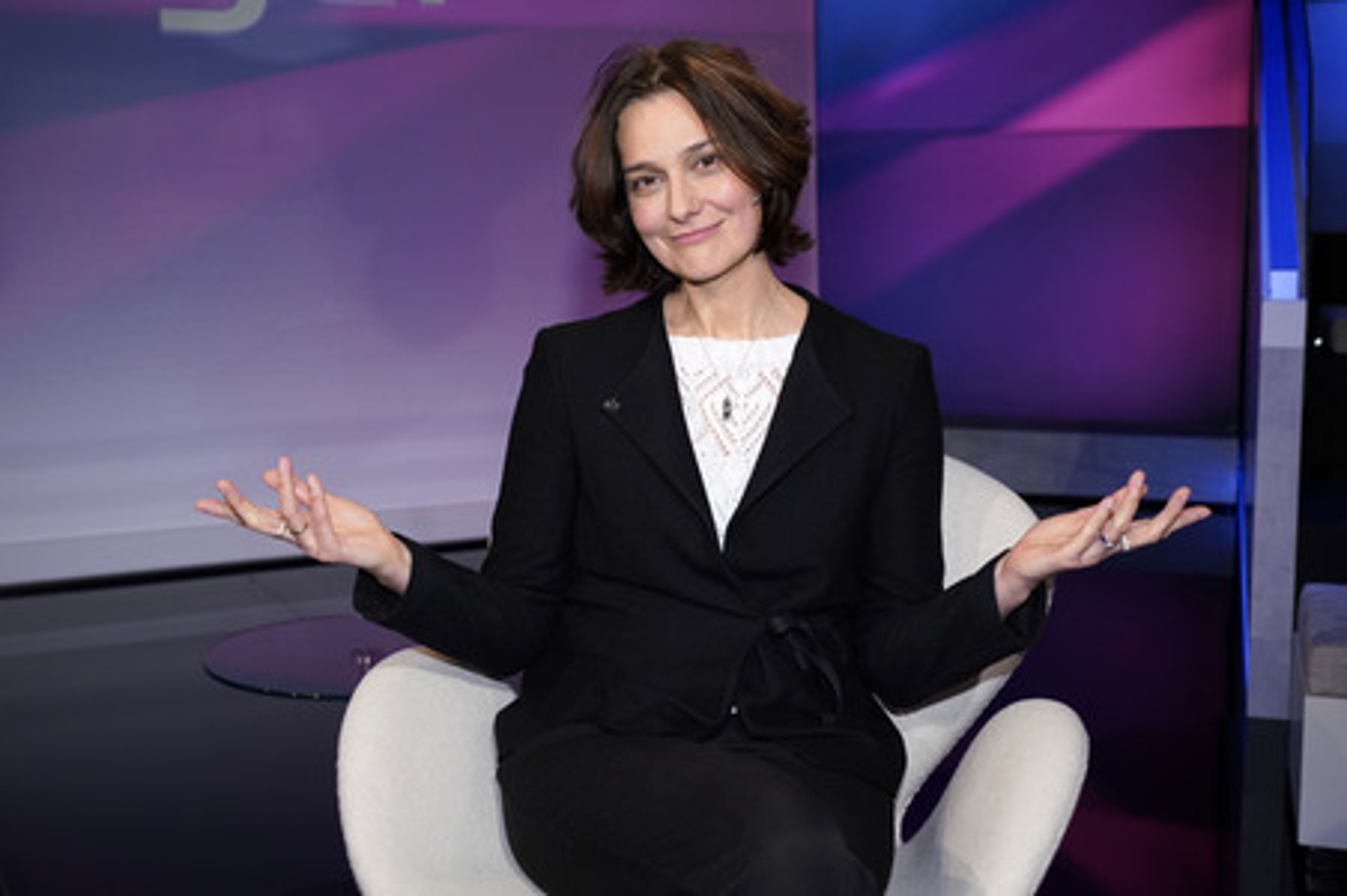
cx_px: 674
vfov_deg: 33.4
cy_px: 448
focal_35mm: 40
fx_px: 1496
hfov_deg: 48.5
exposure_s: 1/160
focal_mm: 40
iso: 1600
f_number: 5
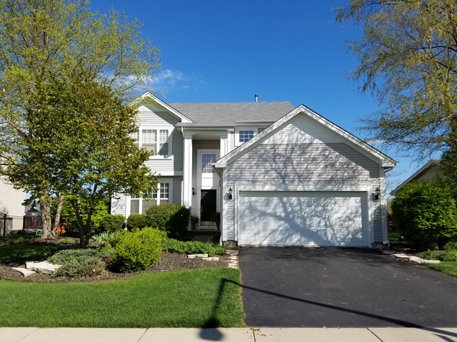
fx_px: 343
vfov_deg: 53.1
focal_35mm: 26
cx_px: 228
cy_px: 171
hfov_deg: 67.3
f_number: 1.7
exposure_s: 1/2944
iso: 50
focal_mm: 4.2
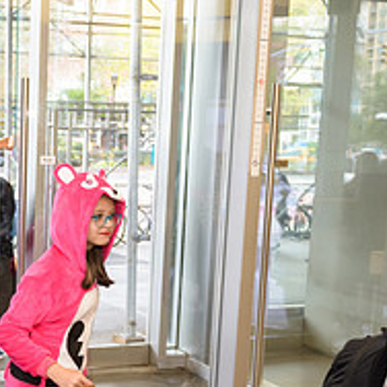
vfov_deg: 27.0
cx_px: 4
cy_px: 279
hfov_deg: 26.0
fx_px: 797
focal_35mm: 63
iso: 800
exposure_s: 1/125
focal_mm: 24
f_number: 3.2
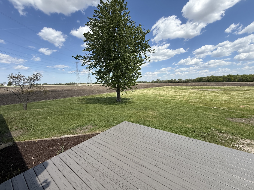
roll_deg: +0.9
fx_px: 103
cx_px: 127
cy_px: 95
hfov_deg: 102.1
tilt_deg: -6.0
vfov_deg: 85.7
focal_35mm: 14
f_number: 2.2
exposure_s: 1/1848
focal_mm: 2.22
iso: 50
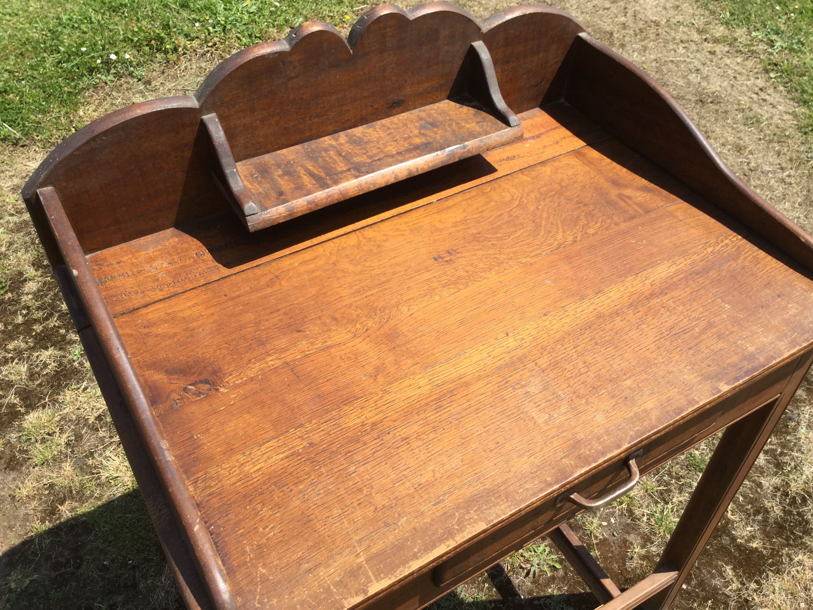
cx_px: 407
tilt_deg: -47.0
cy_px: 301
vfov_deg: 44.2
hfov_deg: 56.8
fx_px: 752
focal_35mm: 32
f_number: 2.4
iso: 25
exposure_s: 1/741
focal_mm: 3.3
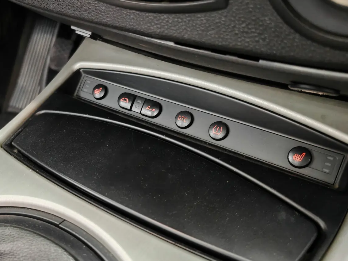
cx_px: 146
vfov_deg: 42.9
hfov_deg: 55.1
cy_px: 129
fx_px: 332
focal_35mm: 33
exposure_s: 1/33
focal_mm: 5.4
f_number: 1.6
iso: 640
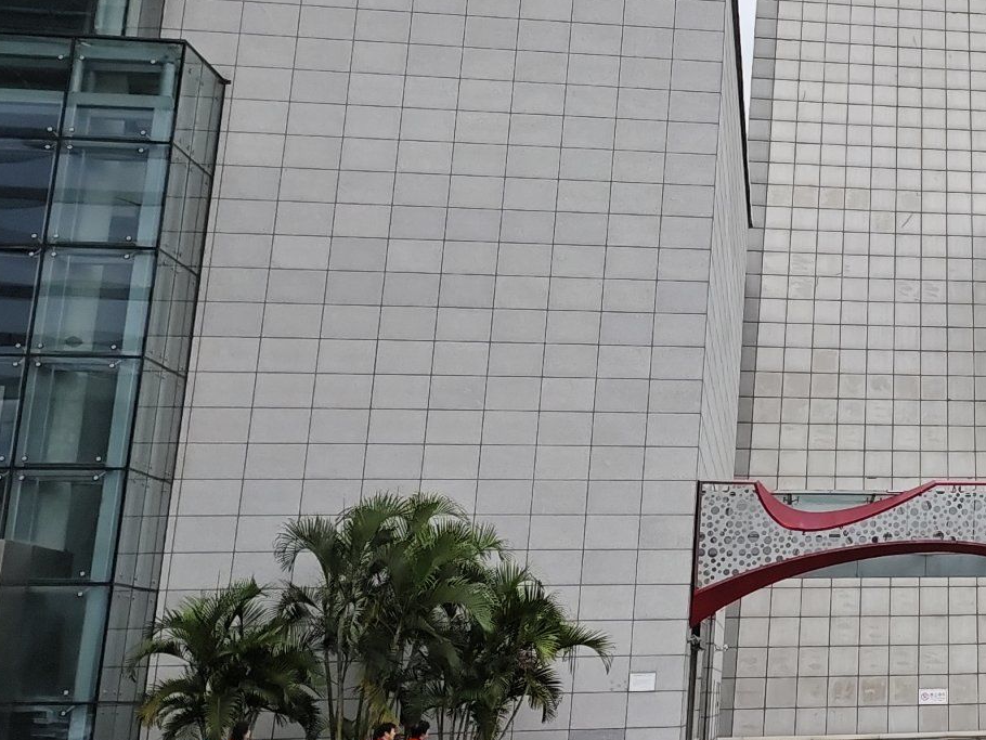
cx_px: 1328
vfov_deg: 21.1
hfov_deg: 24.2
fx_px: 1966
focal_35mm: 69
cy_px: 167
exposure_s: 1/2500
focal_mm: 5.5
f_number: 1.75
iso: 71
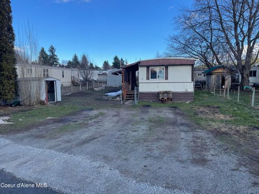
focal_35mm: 26
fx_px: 195
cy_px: 97
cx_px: 130
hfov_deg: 67.3
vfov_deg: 53.1
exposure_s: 1/1770
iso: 32
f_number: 1.6
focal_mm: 4.2
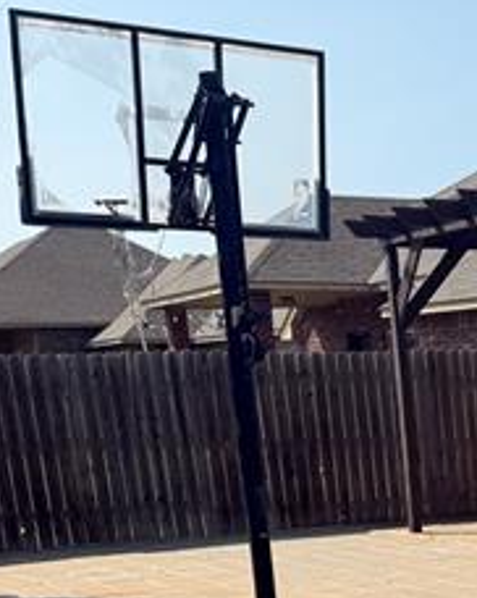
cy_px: 732
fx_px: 1396
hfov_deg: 17.9
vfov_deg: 22.2
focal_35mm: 79
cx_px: 647
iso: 80
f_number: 1.78
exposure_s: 1/3759
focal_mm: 6.76
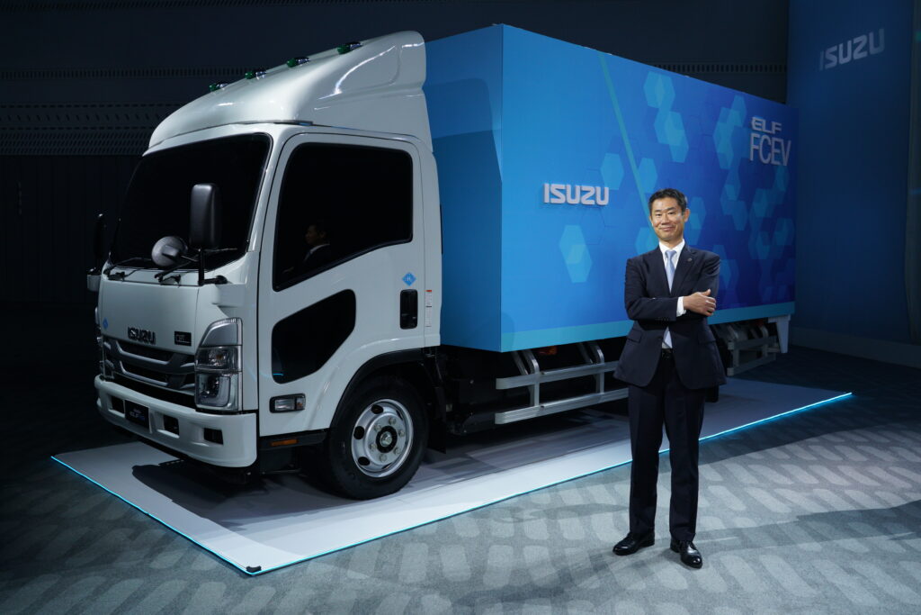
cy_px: 308
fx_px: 819
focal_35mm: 32
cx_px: 460
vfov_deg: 41.1
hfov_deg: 58.7
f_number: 6.3
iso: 1000
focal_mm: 32
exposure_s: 1/125
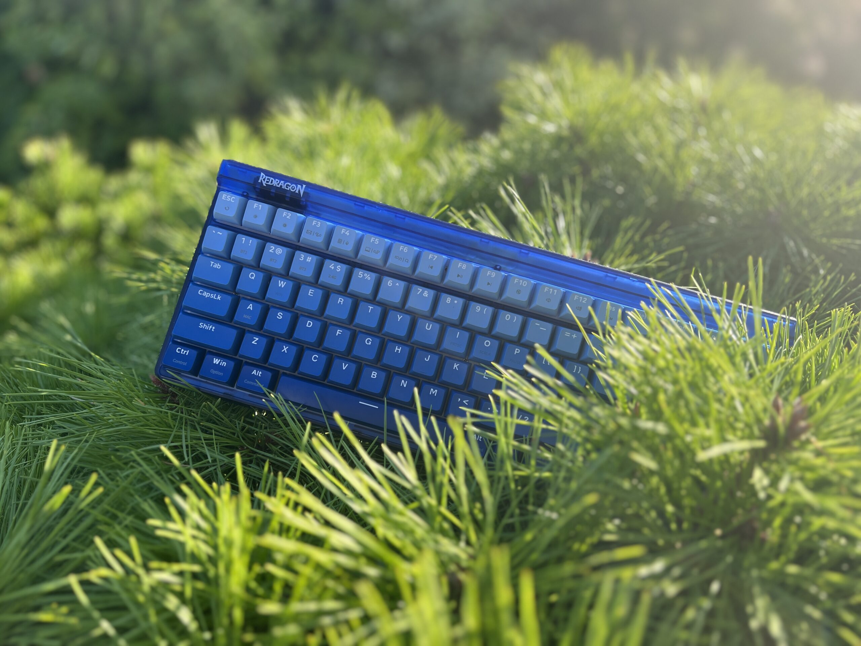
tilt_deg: -29.4
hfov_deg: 67.3
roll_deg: +3.8
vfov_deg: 53.1
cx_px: 430
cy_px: 323
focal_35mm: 26
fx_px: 647
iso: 50
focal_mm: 5.7
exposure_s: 1/692
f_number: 1.5
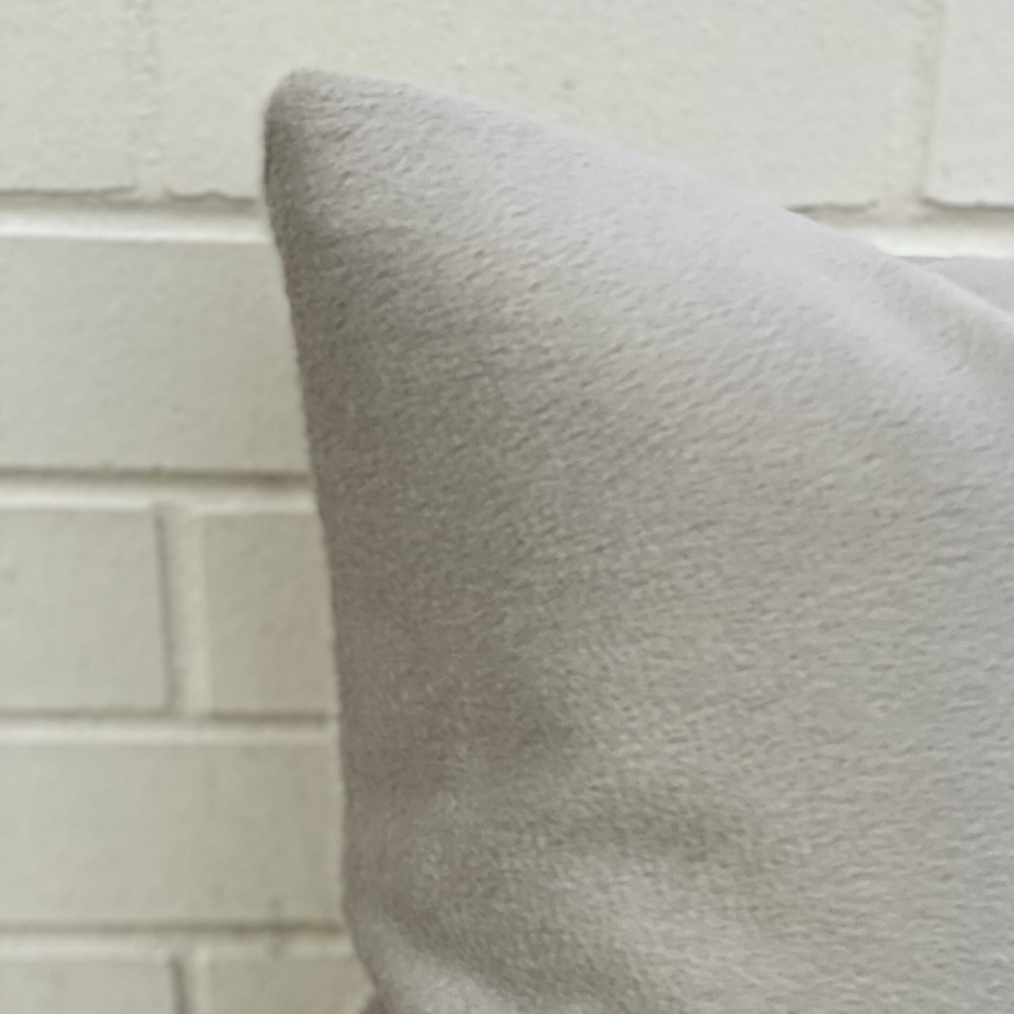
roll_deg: -1.1
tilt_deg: -24.9
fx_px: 2055
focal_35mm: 62
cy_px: 665
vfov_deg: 27.6
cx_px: 510
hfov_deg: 27.7
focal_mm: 6
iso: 200
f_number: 2
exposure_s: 1/120
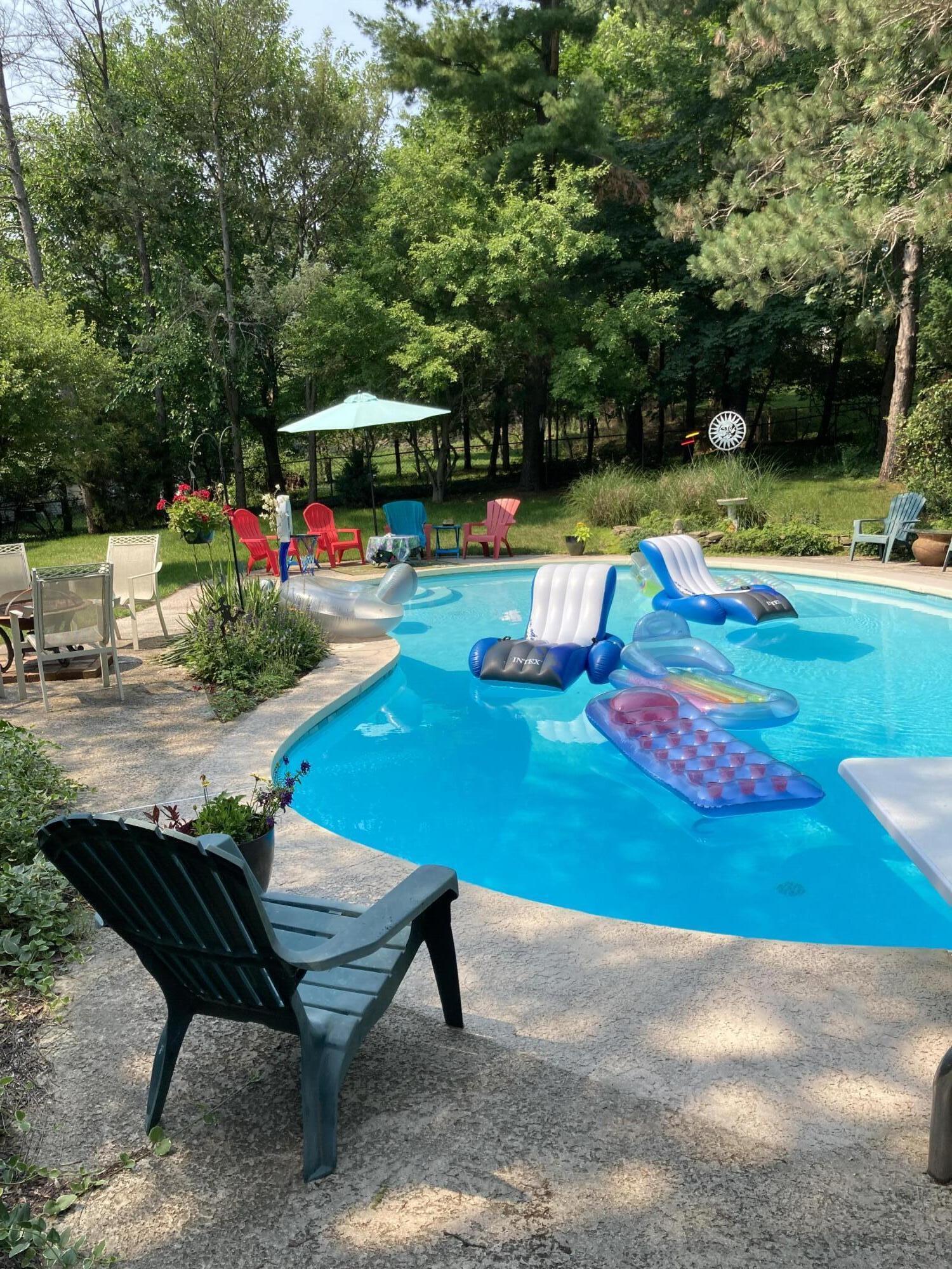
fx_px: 1027
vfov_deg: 63.4
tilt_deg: -8.4
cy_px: 634
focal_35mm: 28
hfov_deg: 49.7
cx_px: 476
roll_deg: +1.6
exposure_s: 1/1012
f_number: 1.8
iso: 20
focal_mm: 3.99
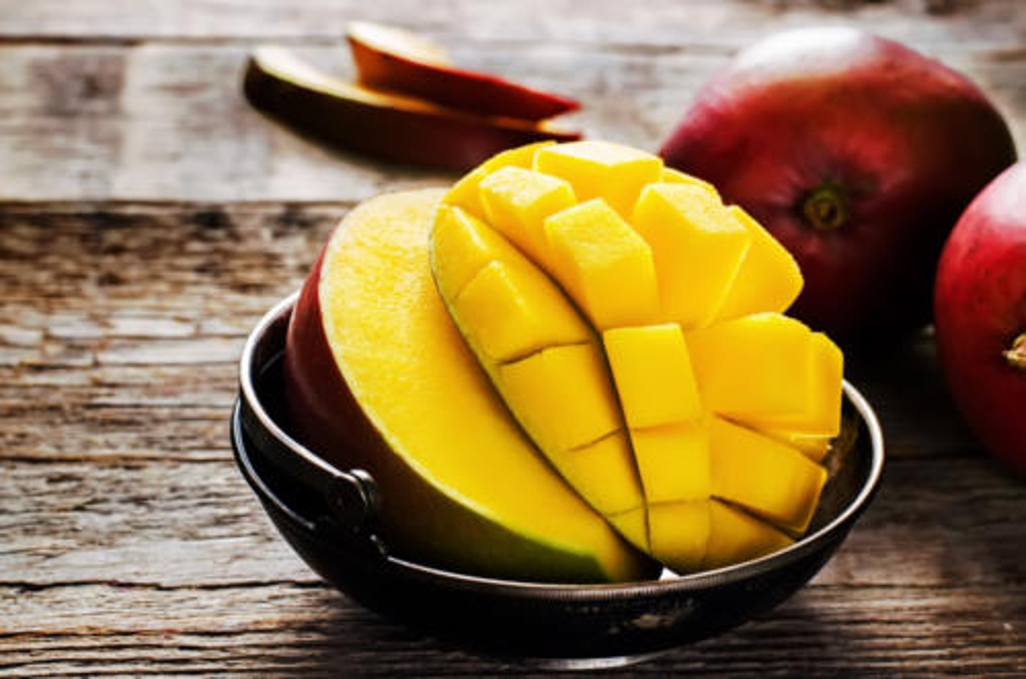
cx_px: 513
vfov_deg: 18.1
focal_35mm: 75
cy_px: 340
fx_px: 2133
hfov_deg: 27.0
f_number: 8
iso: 100
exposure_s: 1
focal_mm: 50
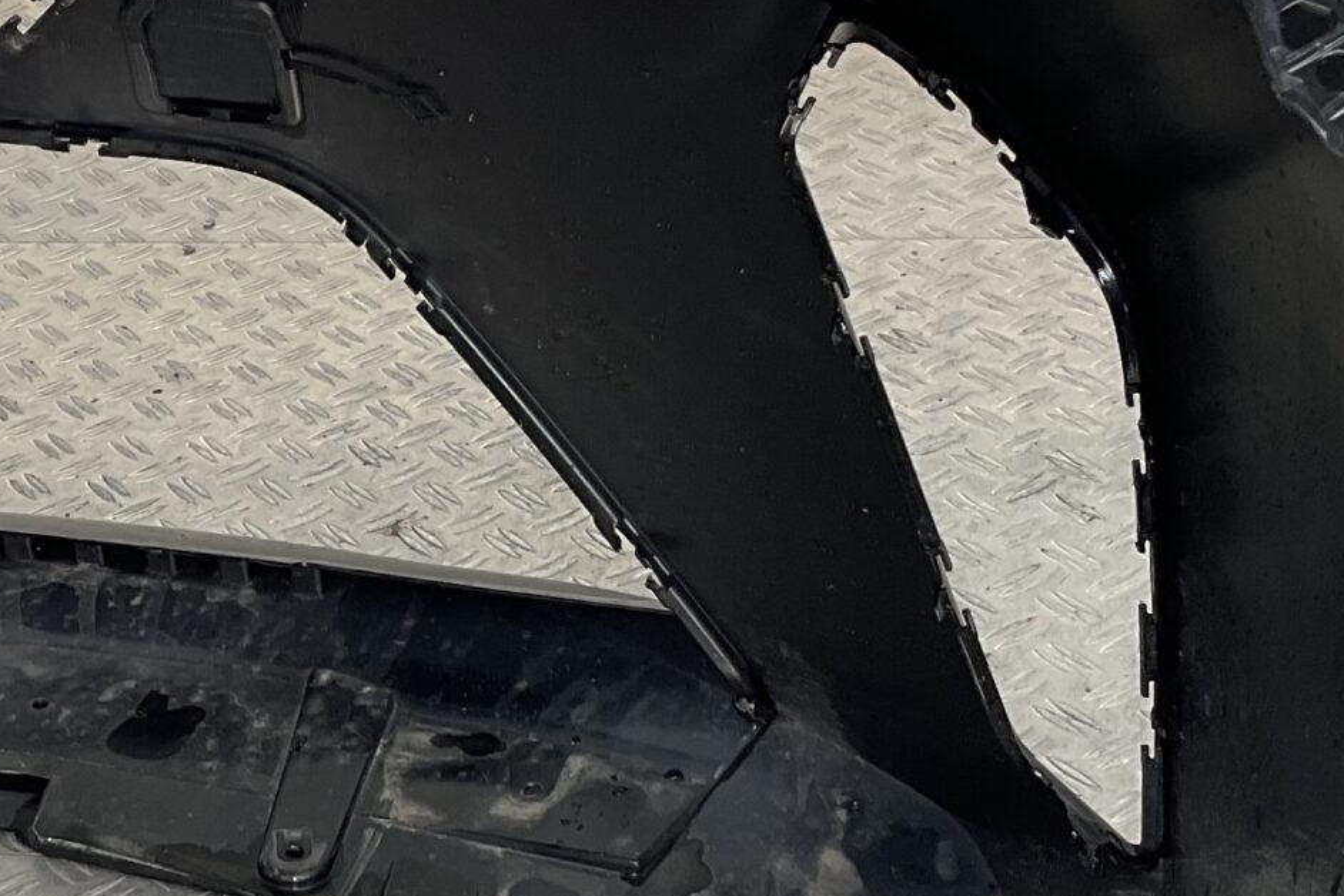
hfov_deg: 24.3
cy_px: 404
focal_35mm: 82
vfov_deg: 16.6
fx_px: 3061
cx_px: 251
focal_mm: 3
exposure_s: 1/216
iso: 16
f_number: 1.8
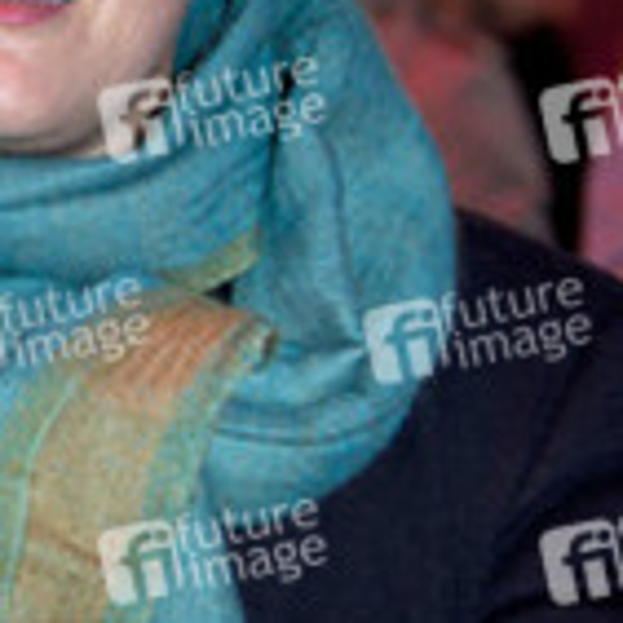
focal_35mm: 136
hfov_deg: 12.2
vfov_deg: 12.7
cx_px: -349
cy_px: 0
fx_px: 2769
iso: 800
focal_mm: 50
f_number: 4.5
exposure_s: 1/50
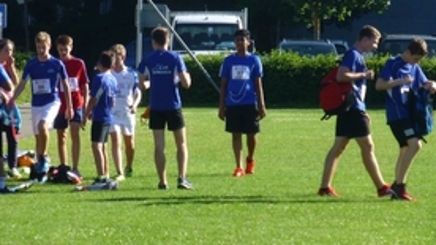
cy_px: 105
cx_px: 111
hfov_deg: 7.8
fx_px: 3178
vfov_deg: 4.4
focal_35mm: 275
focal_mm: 23.1
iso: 100
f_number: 5.4
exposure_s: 1/250
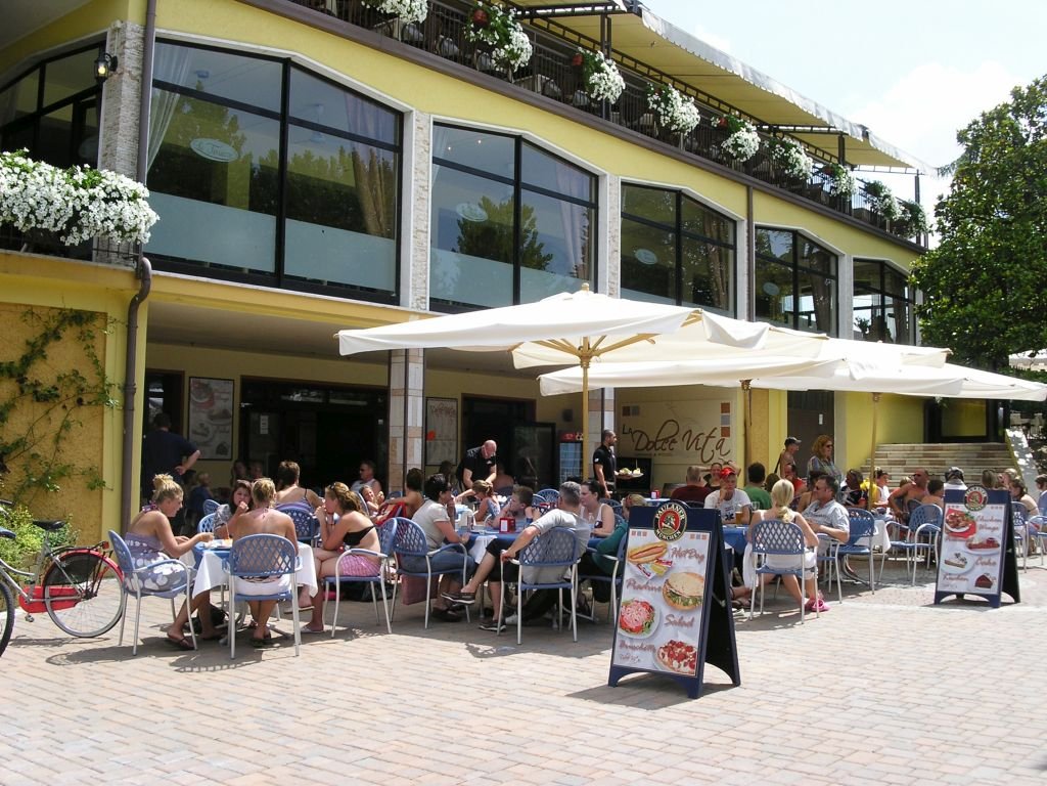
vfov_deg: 37.7
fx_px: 1149
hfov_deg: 49.0
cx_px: 524
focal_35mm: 38
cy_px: 393
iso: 100
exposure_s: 1/350
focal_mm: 7.8
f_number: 5.6
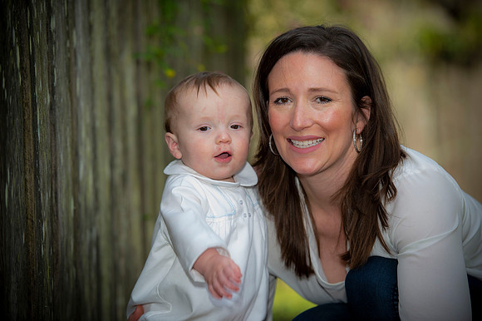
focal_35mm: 150
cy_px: 160
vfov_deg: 9.1
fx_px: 2007
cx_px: 241
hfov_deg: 13.7
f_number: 2.8
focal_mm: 150
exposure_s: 1/250
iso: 50
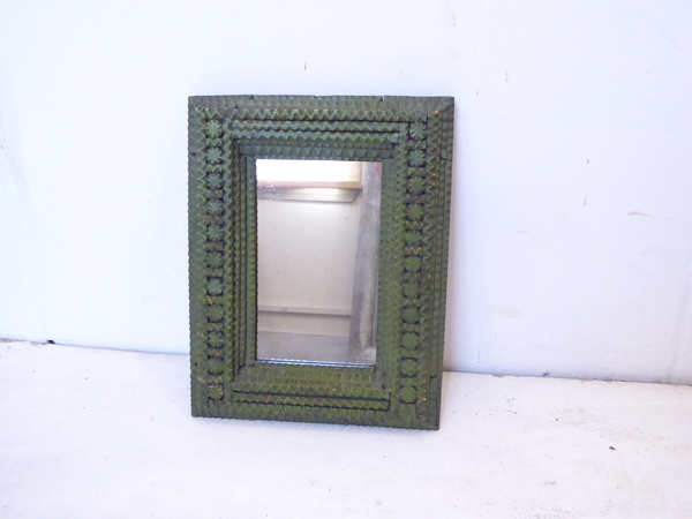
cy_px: 260
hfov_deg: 54.0
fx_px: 680
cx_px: 346
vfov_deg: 41.8
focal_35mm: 34
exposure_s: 1/60
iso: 1600
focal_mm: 5.8
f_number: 3.6
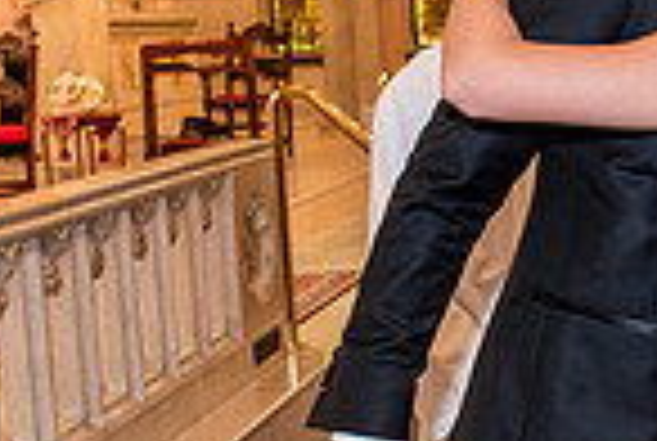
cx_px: 810
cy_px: 191
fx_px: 1884
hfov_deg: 18.6
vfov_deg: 13.4
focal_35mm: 103
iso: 1600
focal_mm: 26
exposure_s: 1/100
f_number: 3.5
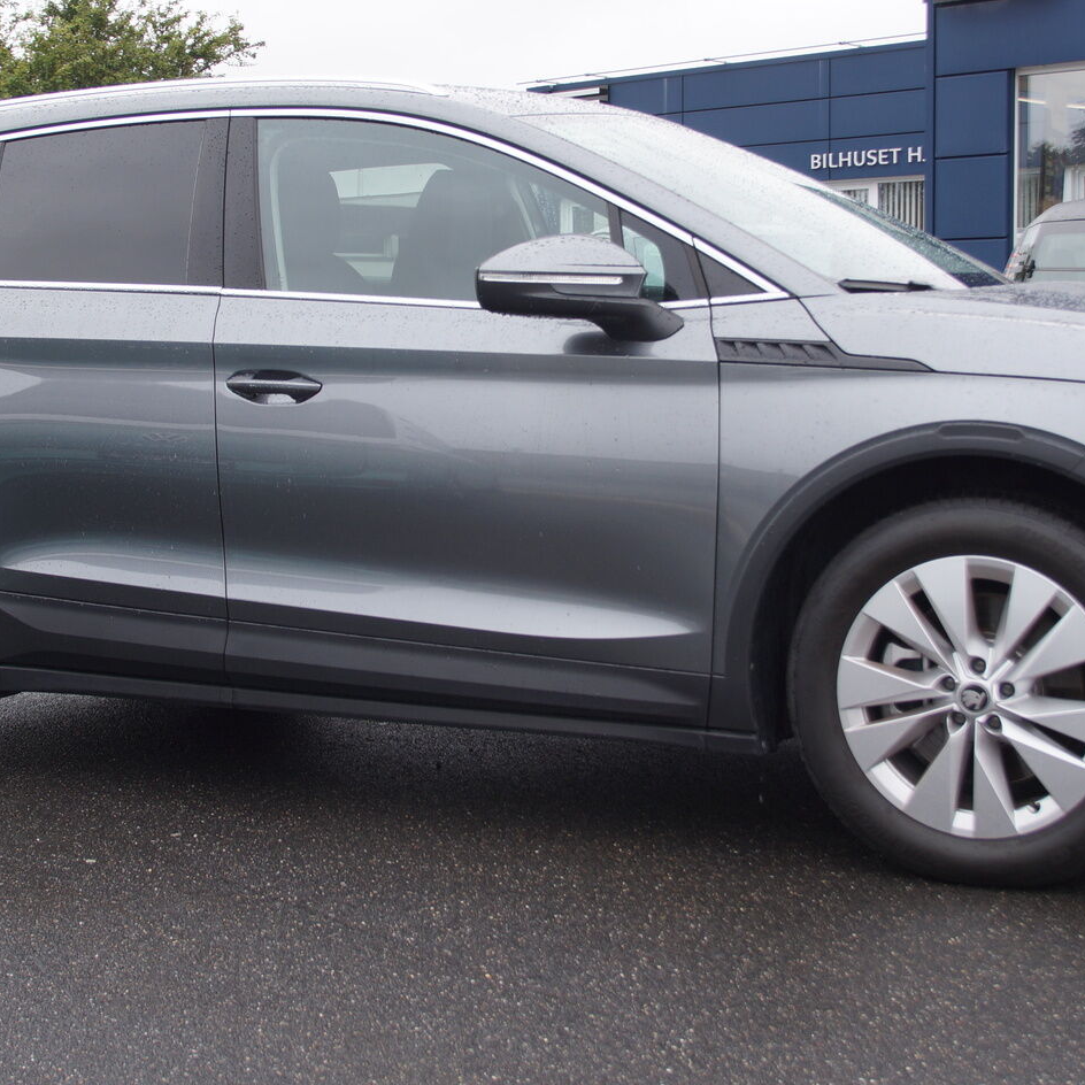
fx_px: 2021
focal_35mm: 57
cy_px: 431
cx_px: 547
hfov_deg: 30.0
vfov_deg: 30.0
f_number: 4.5
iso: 100
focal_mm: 22
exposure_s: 1/80
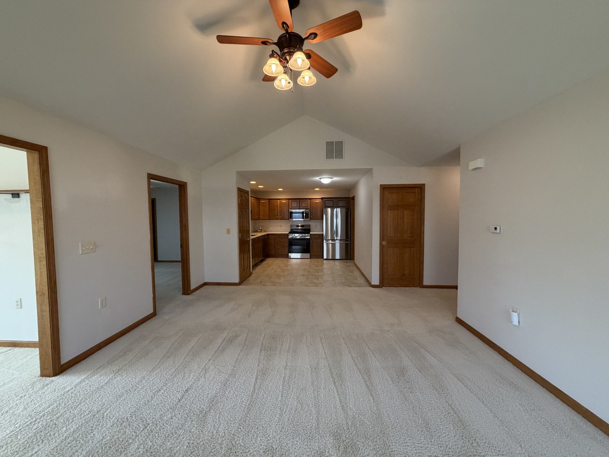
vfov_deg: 85.7
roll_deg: +0.7
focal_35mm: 14
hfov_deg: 102.1
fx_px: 246
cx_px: 304
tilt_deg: -3.3
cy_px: 228
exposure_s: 1/120
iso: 250
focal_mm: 2.22
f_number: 2.2
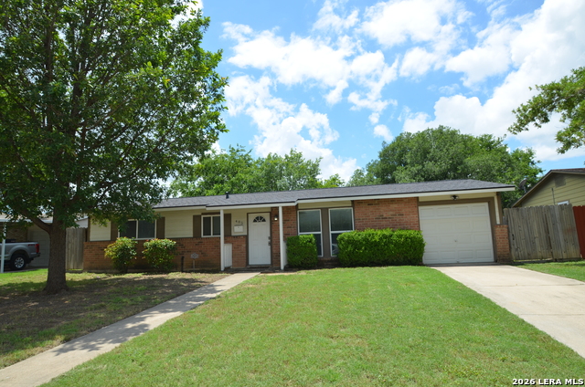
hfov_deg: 81.3
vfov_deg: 59.3
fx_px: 341
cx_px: 292
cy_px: 194
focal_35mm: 21
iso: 100
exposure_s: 1/250
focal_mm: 14
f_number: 8
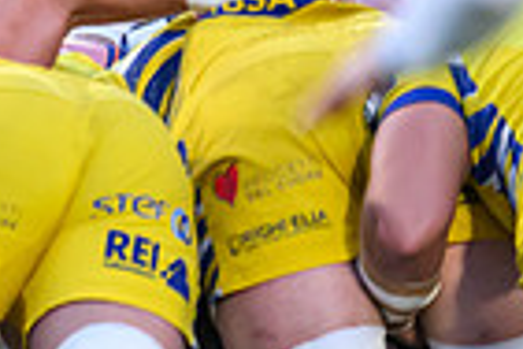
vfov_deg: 0.6
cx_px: -497
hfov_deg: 0.9
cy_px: 76
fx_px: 33426
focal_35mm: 2301
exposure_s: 1/1000
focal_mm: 560
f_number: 4
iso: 5000
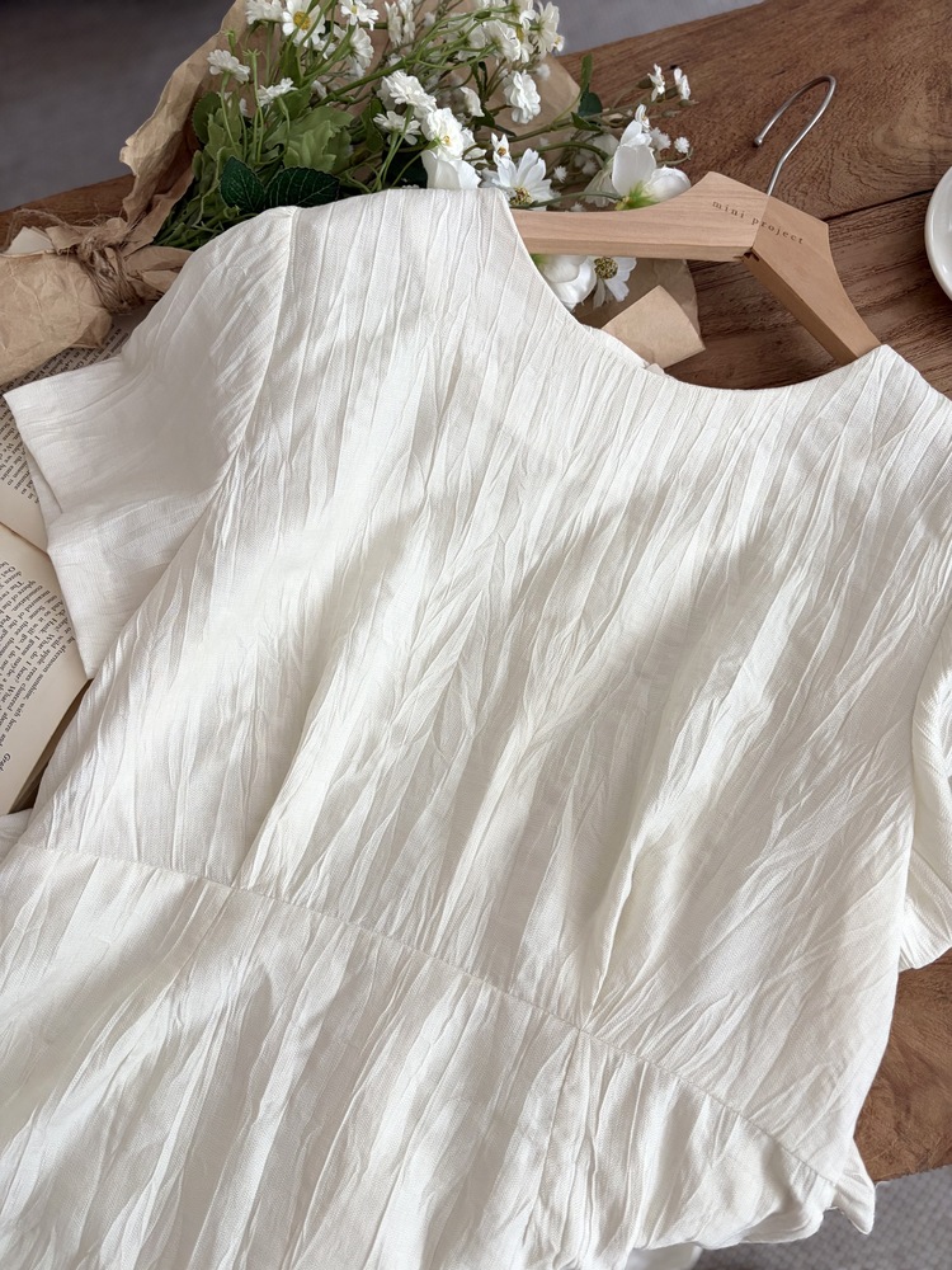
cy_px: 635
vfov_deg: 67.3
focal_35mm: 26
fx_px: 953
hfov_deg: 53.1
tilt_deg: -73.5
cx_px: 476
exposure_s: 1/120
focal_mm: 5.96
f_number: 1.6
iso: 125
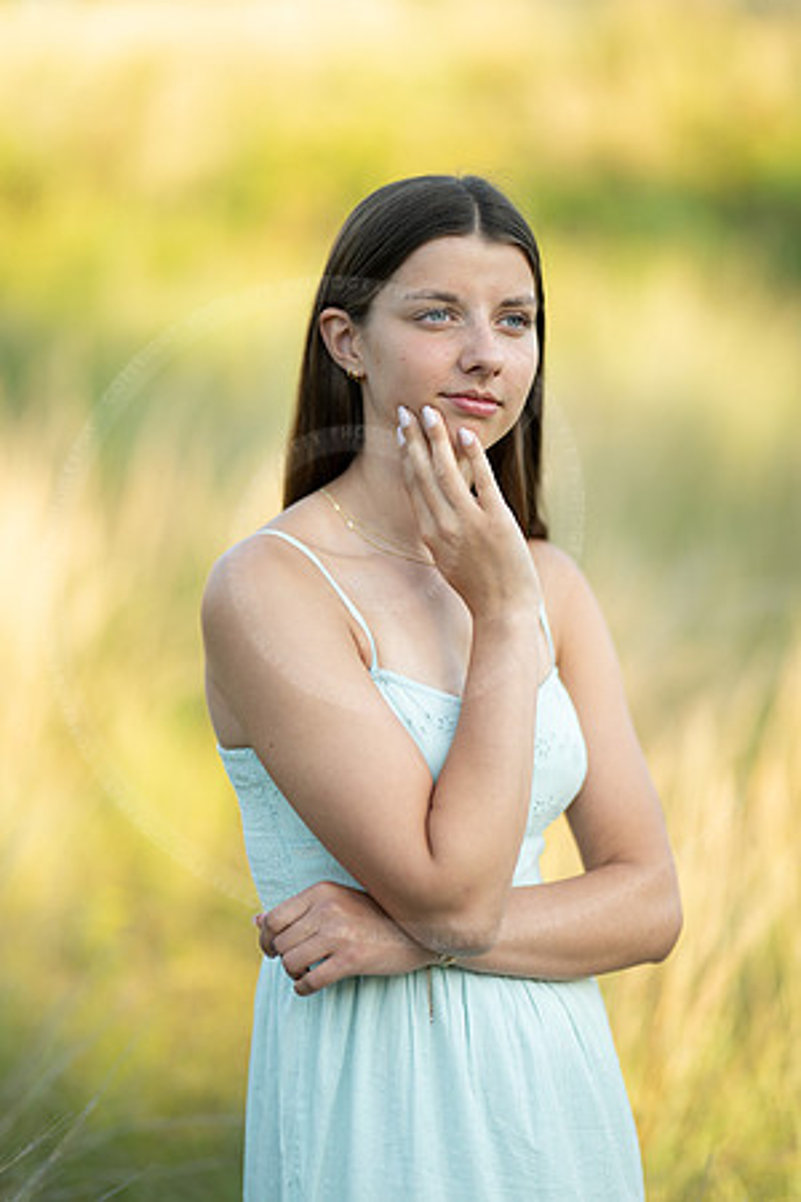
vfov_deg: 23.9
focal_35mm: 85
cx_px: 400
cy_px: 601
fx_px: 2837
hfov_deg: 16.1
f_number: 1.2
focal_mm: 85
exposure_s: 1/1600
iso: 160
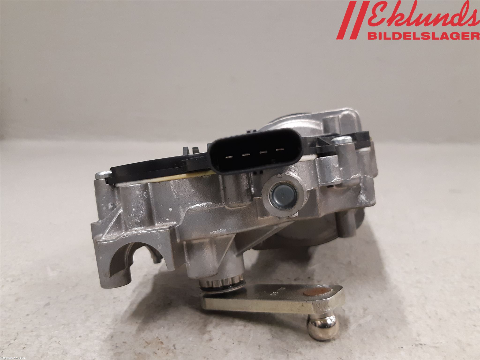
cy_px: 180
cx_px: 240
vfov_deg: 53.1
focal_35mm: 26
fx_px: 361
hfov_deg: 67.3
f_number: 1.7
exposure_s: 1/50
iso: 200
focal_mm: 3.93
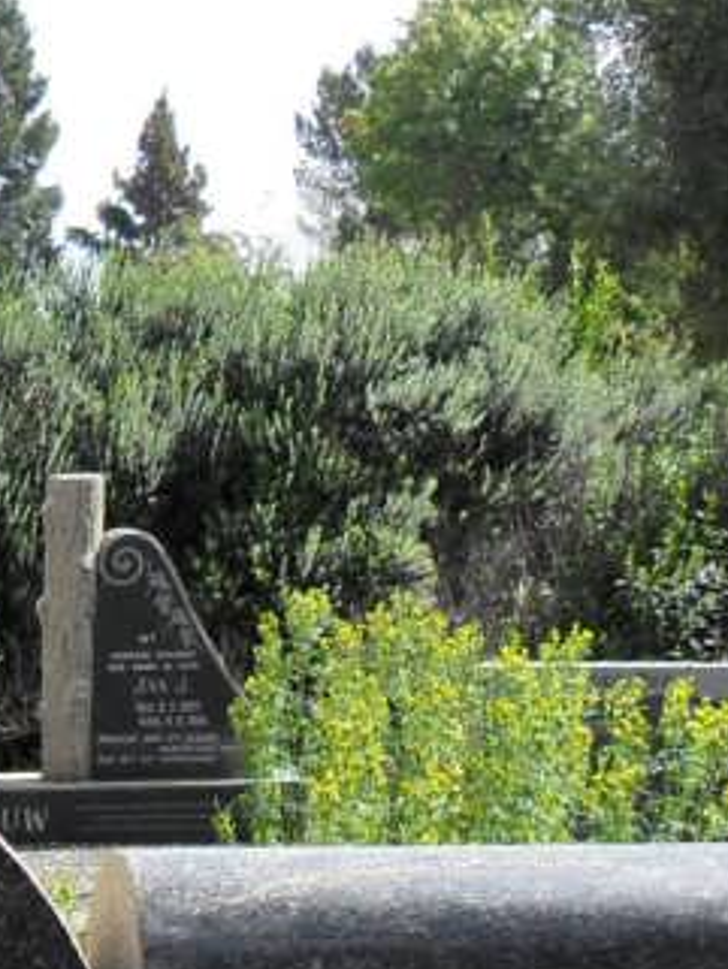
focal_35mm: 101
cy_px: 1235
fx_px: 2830
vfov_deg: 18.2
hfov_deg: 13.2
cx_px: -601
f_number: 3.5
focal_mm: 4.9
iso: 100
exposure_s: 1/500
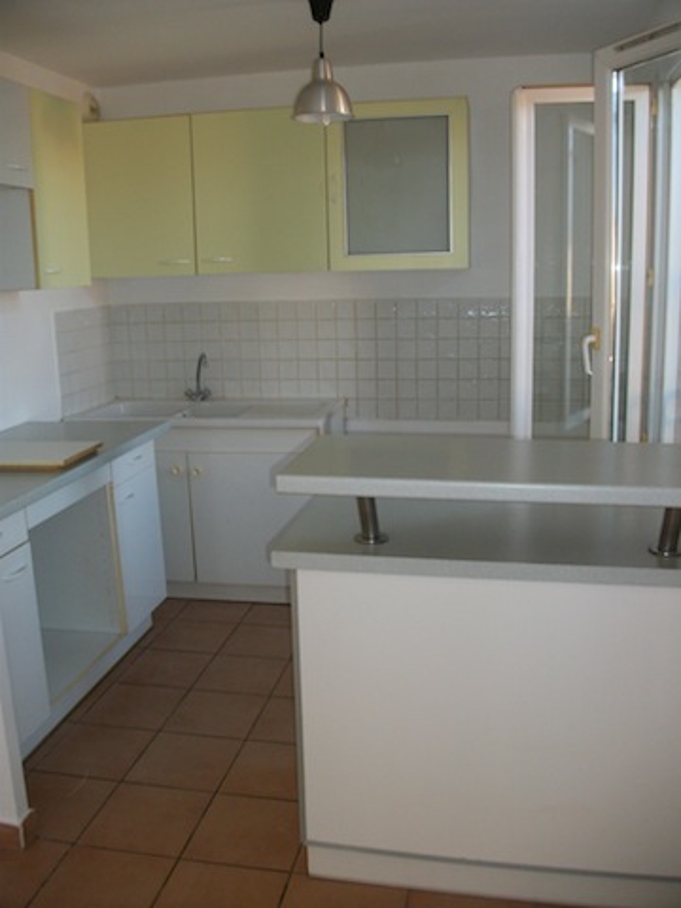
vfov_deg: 58.4
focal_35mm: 31
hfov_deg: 45.4
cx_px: 340
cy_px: 454
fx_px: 813
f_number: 2.9
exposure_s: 1/40
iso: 125
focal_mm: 5.7
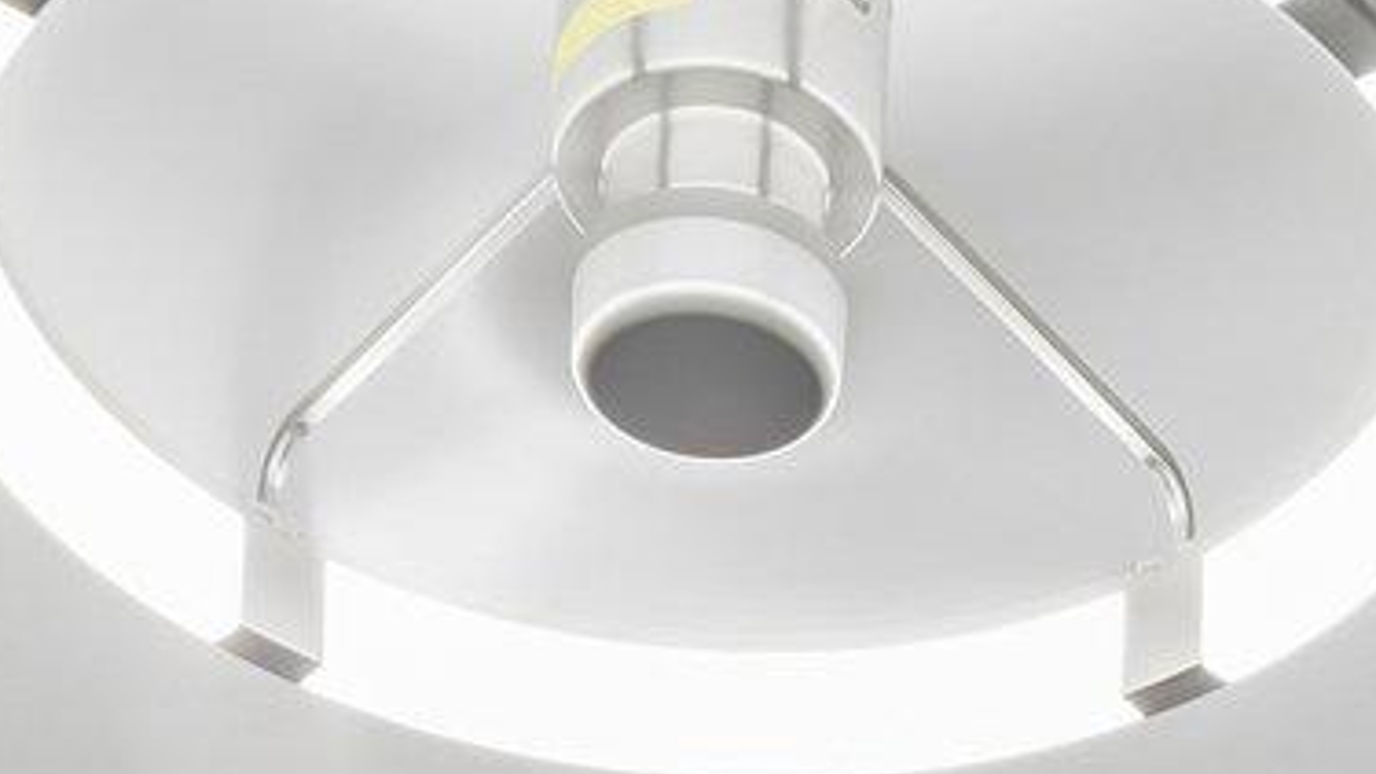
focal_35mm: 80
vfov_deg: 10.1
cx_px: 738
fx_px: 2919
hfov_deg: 26.5
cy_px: 2478
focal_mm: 14
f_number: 8
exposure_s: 1/4
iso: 400
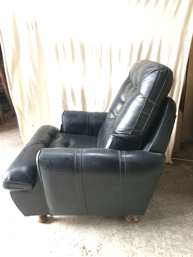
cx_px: 96
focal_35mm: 29
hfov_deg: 48.2
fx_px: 216
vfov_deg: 61.7
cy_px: 128
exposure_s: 1/33
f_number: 2.2
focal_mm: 4.15
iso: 250
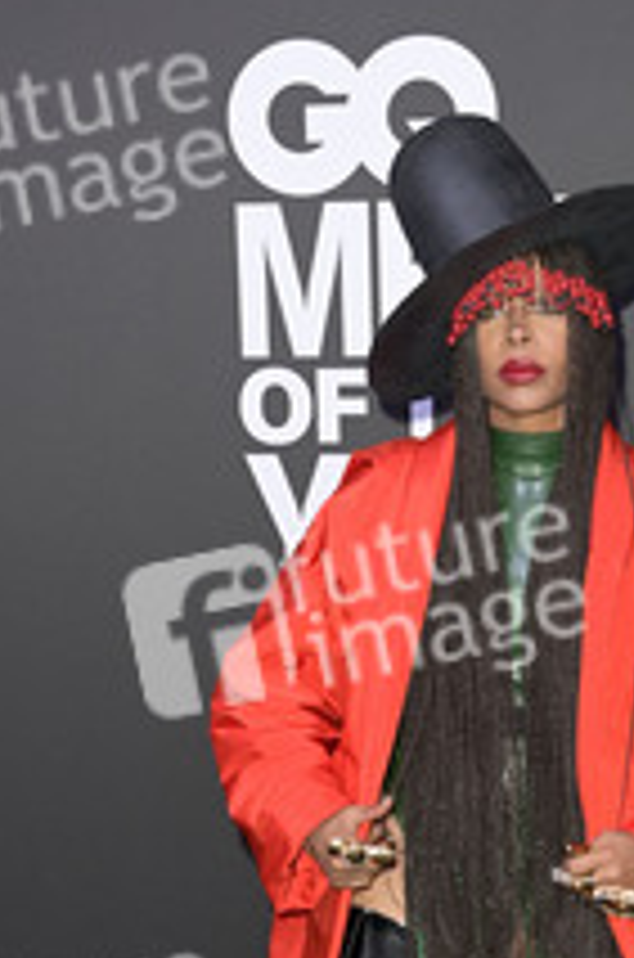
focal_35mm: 79
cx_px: 486
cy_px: 837
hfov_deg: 17.1
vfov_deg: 25.1
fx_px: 2097
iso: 1000
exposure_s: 1/250
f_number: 5.6
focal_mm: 42
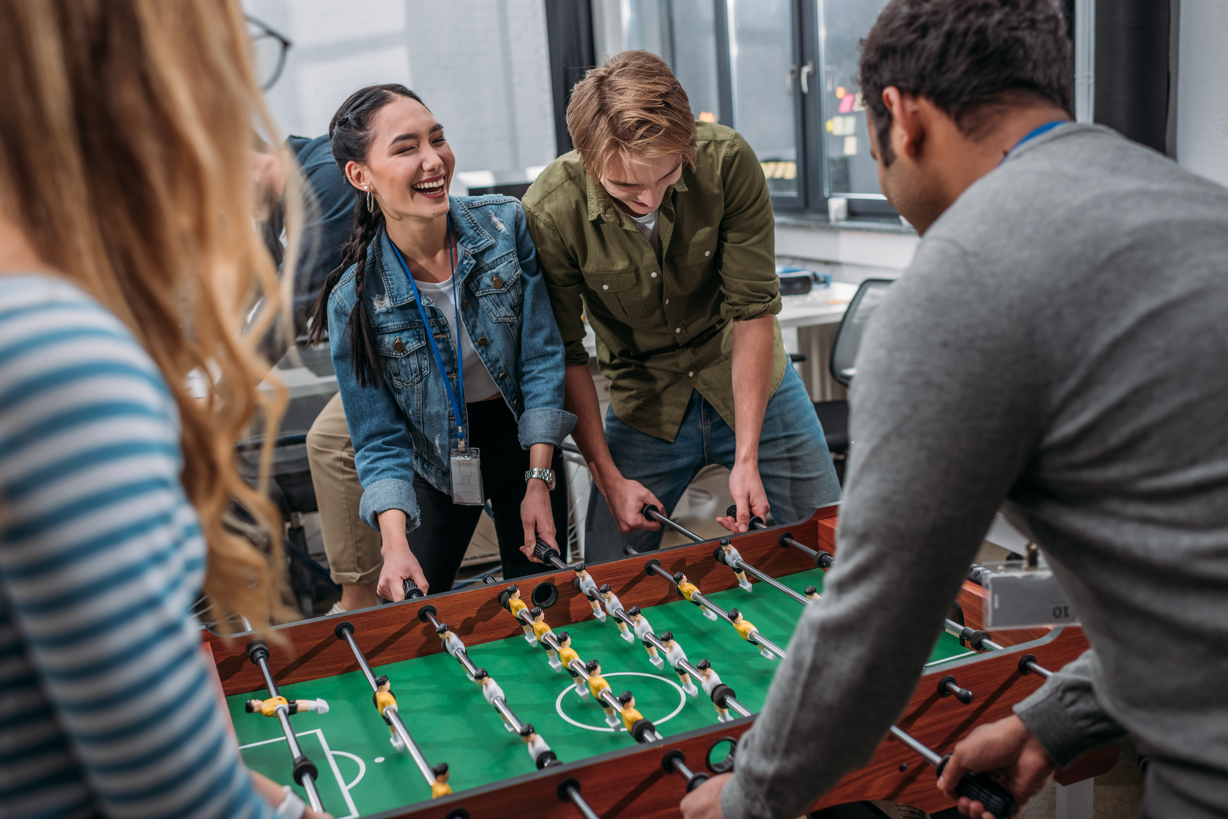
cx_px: 614
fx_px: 1194
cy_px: 410
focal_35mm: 35
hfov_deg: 54.4
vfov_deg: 37.9
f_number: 2.8
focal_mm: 35
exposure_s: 1/160
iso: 200
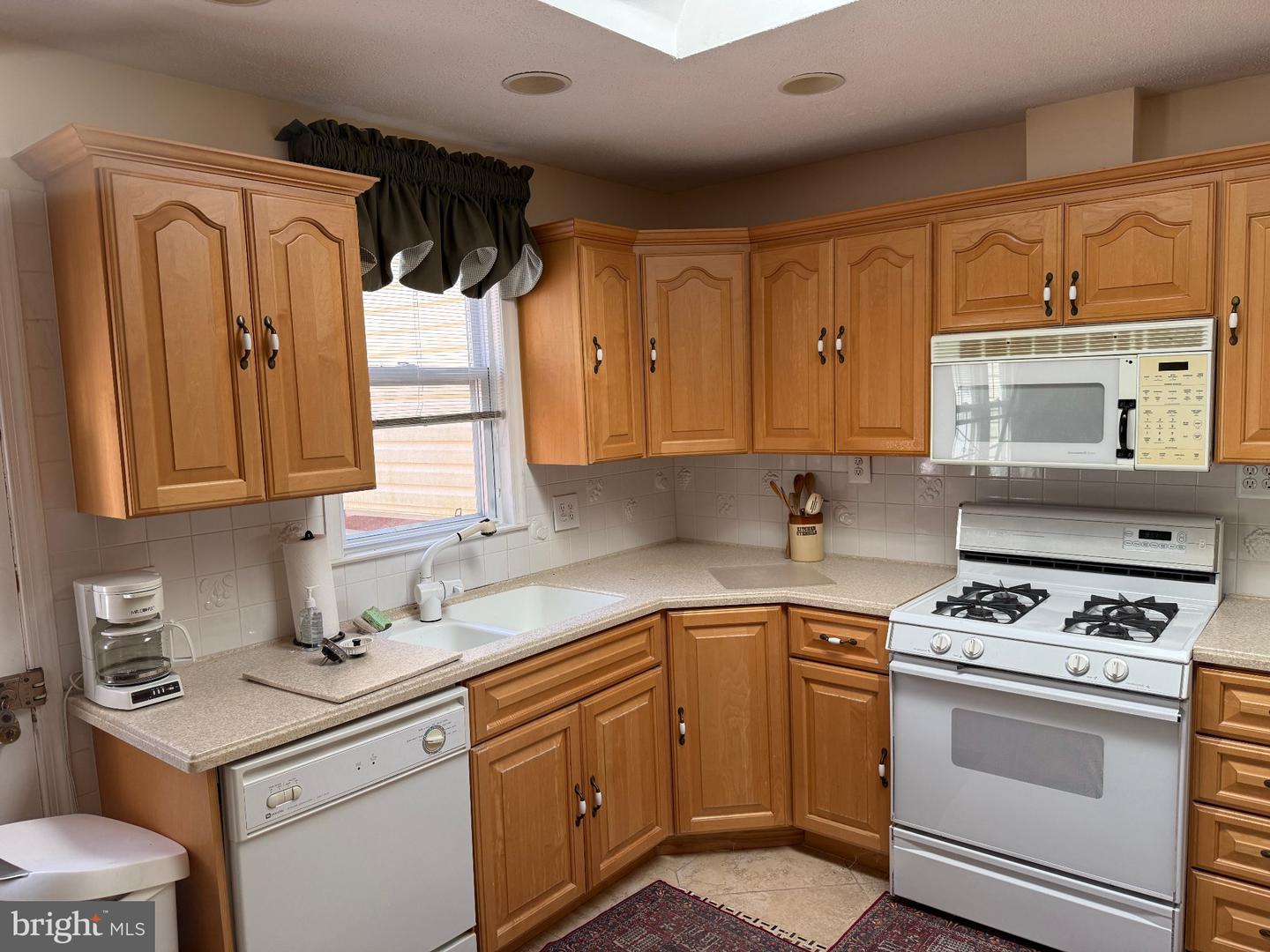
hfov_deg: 71.6
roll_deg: +2.4
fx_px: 881
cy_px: 476
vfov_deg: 56.8
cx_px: 635
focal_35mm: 24
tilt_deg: -5.6
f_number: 1.78
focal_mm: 6.76
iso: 125
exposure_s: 1/190
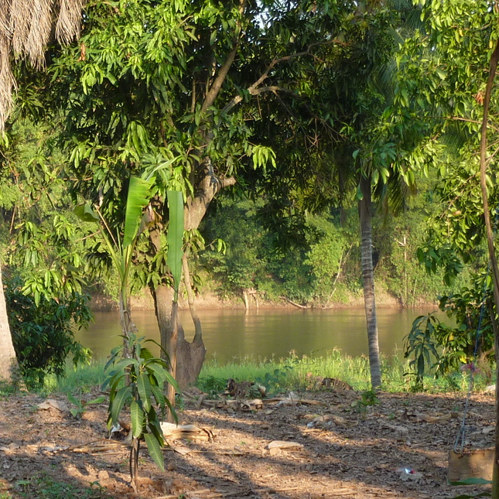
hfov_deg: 15.1
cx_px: 18
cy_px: 275
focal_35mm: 114
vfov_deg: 15.3
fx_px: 1859
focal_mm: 8.5
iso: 80
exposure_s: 1/160
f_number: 3.8
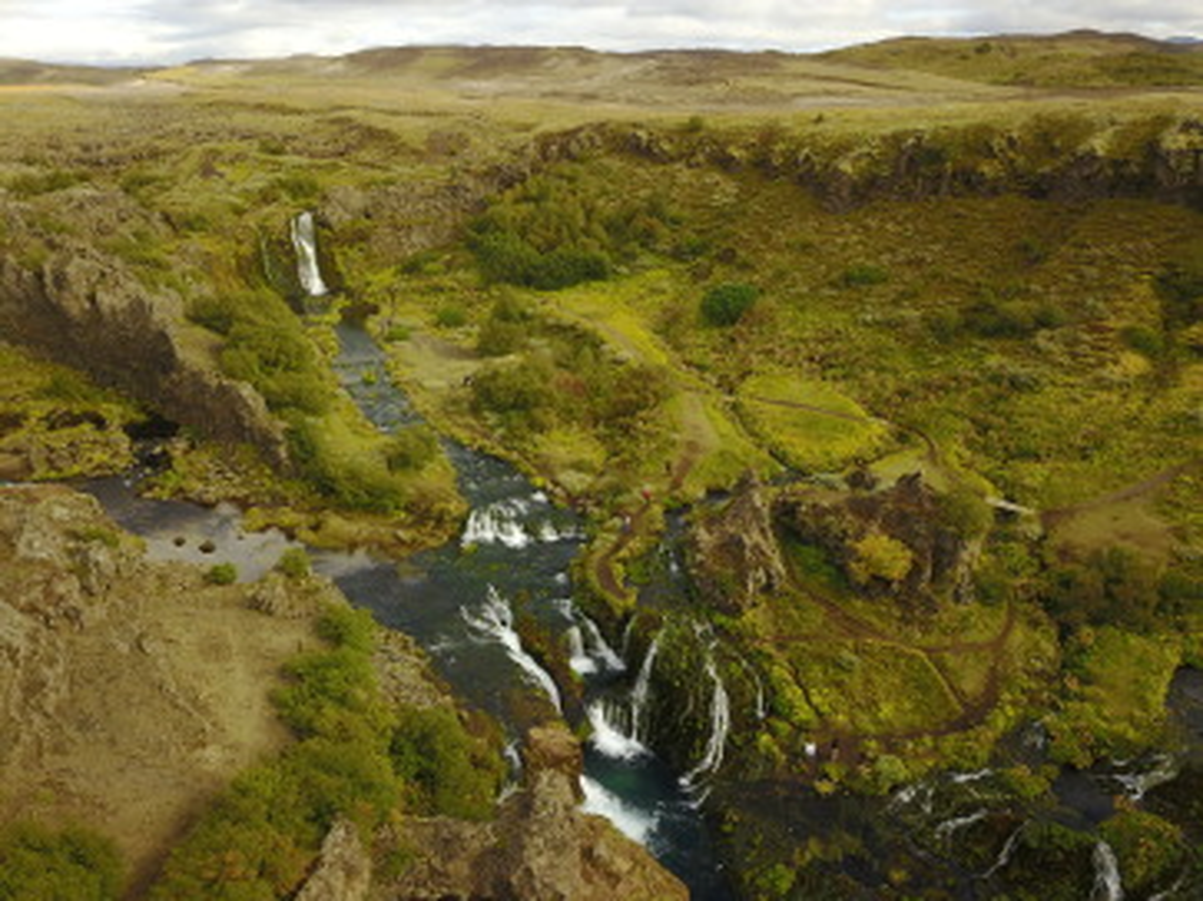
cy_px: 450
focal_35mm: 26
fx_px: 903
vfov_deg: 53.0
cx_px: 602
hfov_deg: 67.3
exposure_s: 1/50
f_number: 2.2
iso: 162
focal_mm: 4.73
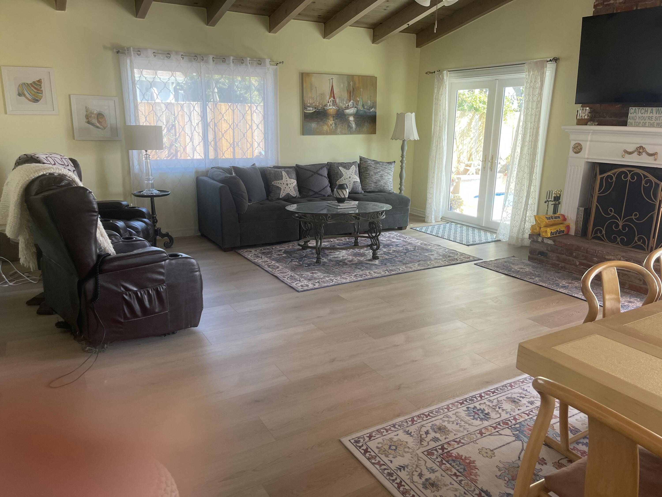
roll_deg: -0.9
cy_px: 248
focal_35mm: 25
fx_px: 478
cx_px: 331
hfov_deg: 69.4
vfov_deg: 54.9
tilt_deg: -15.5
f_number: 1.6
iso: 100
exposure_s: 1/121
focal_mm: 5.1
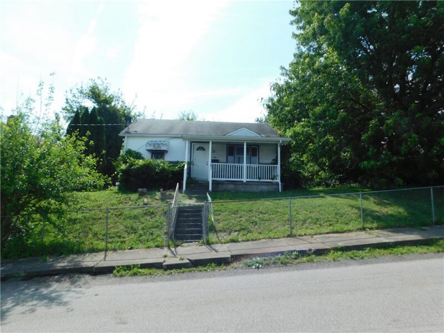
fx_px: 295
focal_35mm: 23
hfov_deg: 73.9
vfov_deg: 58.9
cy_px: 166
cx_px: 222
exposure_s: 1/1000
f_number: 3
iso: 125
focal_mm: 4
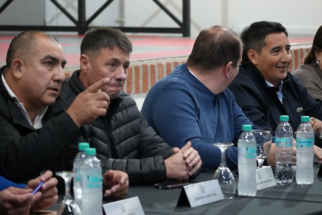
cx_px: 161
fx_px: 1646
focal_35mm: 184
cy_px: 108
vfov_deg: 7.5
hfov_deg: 11.2
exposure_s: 1/200
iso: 4000
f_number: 5.6
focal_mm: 123
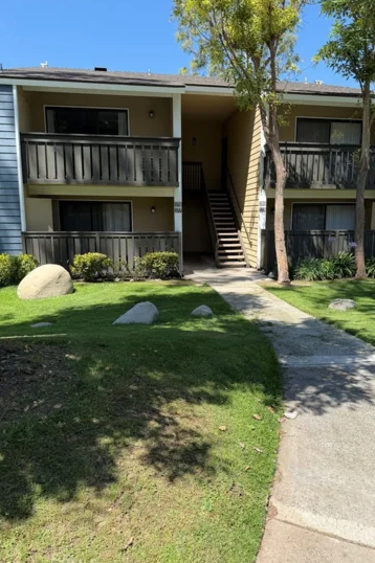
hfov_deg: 49.4
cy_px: 279
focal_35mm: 26
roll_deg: -0.1
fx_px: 407
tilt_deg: -9.8
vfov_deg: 69.4
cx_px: 209
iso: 80
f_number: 1.78
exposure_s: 1/1770
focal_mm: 6.76
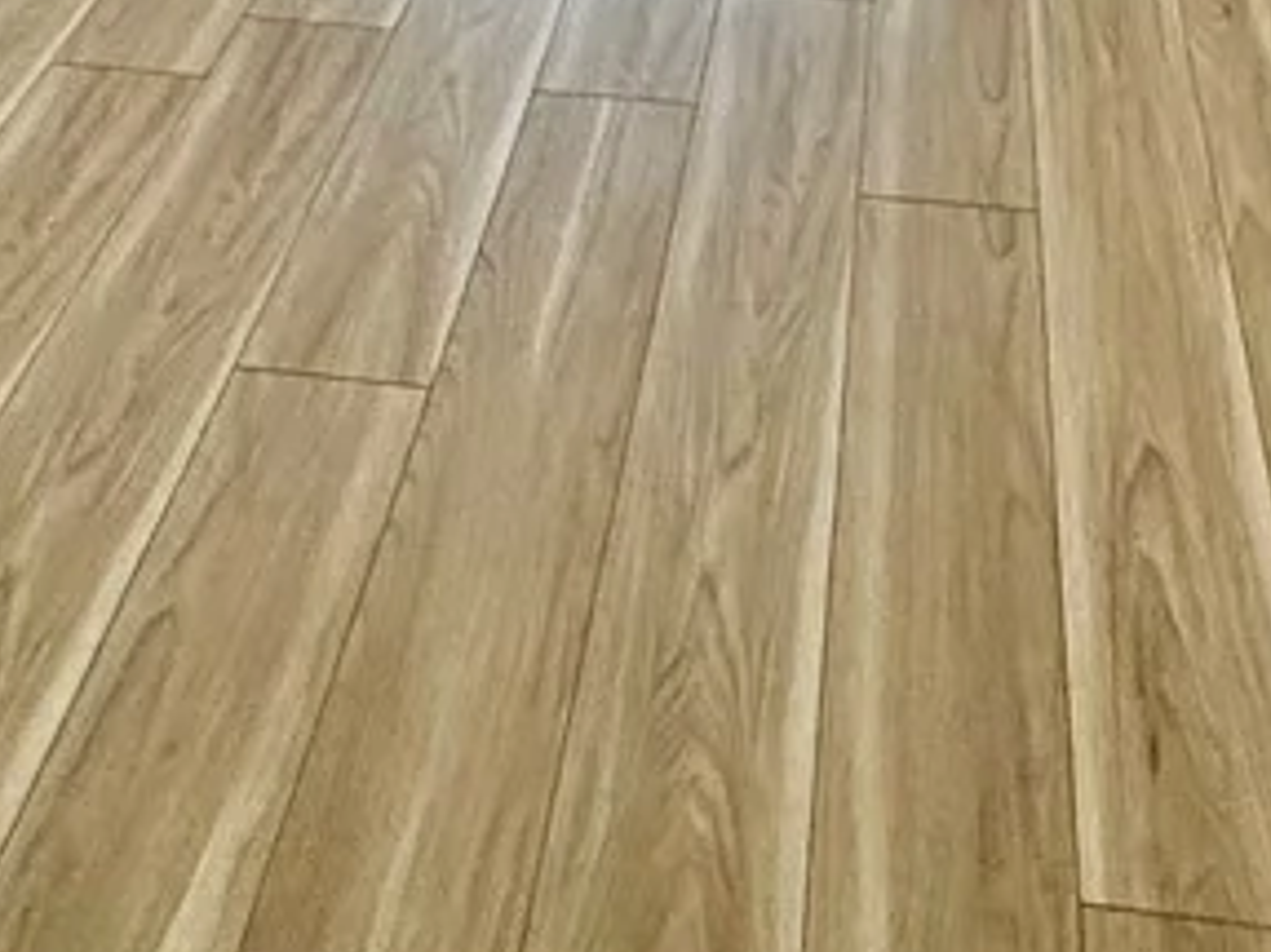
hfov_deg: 38.1
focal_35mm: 50
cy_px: -682
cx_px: 762
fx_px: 1835
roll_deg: -0.6
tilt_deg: -12.8
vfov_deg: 21.3
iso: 64
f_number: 2.2
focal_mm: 2.22
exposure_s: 1/151
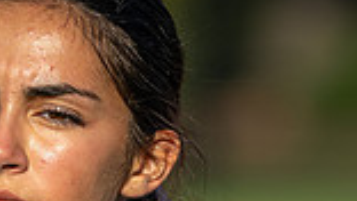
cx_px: 69
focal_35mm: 1038
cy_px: 193
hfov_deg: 2.1
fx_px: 9833
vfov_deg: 1.2
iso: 90
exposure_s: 1/2000
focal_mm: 200
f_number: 2.8
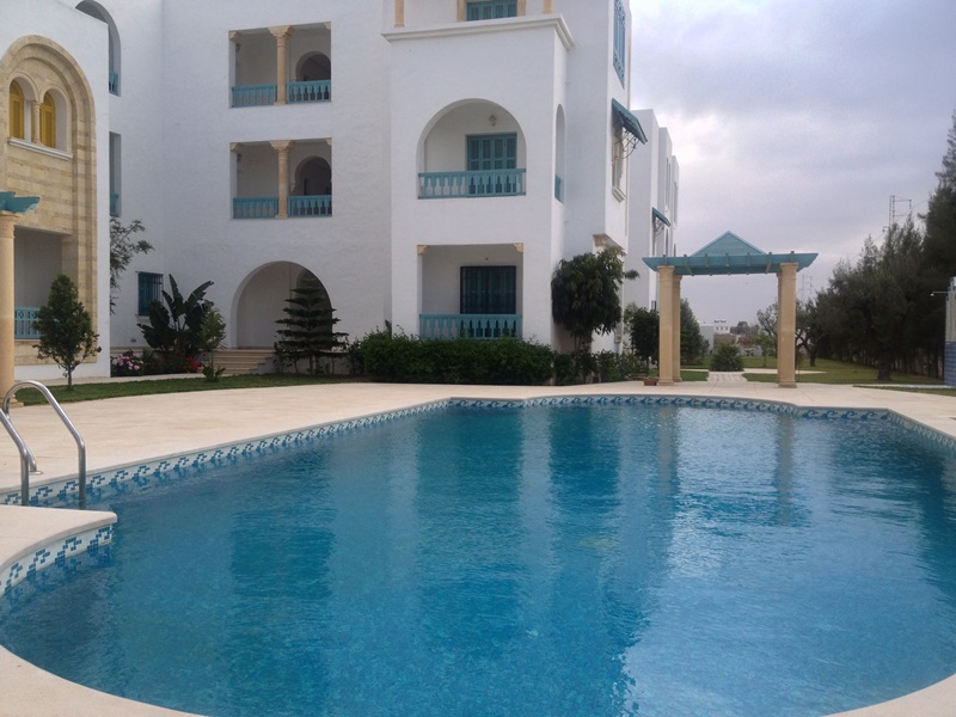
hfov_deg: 52.6
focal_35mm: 35
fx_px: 967
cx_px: 478
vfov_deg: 40.7
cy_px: 358
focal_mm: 4.28
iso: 50
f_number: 2.4
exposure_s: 1/525
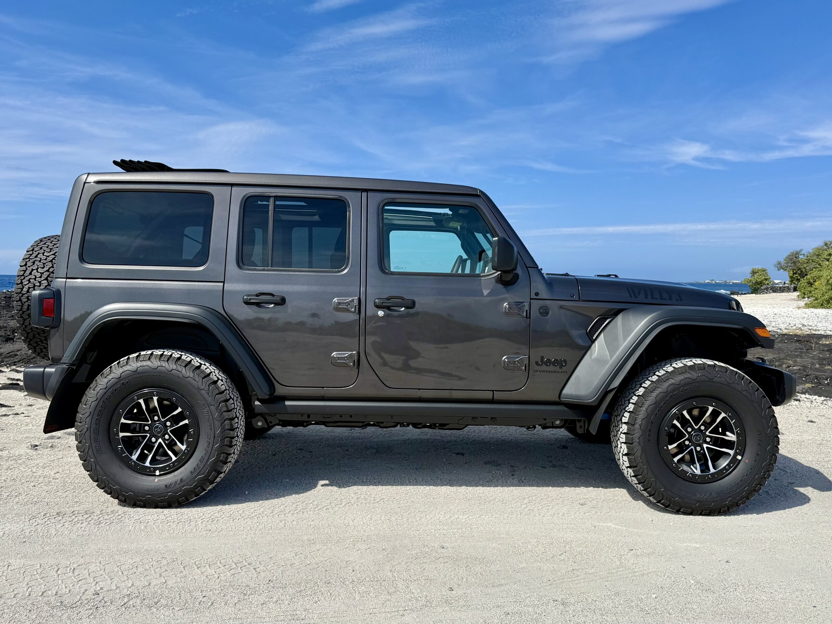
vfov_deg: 56.8
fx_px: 577
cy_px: 312
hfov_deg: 71.6
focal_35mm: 24
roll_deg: +0.6
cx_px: 416
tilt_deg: -3.9
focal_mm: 6.76
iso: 80
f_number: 1.78
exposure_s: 1/6711
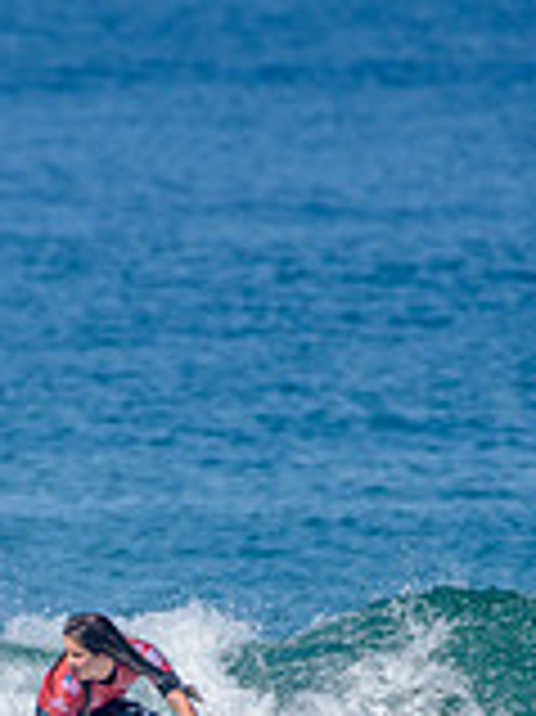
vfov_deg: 1.1
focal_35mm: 1751
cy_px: 759
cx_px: 0
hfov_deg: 0.8
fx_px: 36199
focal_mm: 500
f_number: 5.6
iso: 200
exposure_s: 1/2000
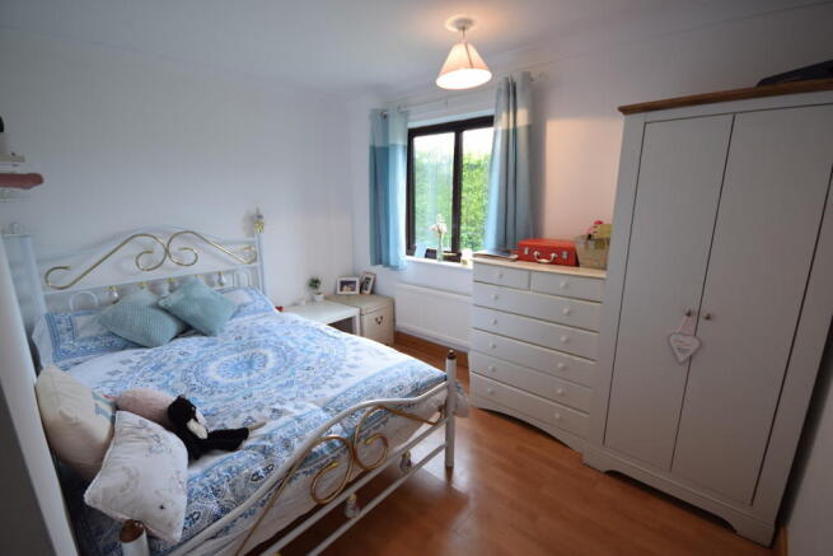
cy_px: 278
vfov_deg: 77.4
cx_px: 416
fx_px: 347
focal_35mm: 15
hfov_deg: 100.4
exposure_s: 1/60
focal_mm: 10
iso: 400
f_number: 4
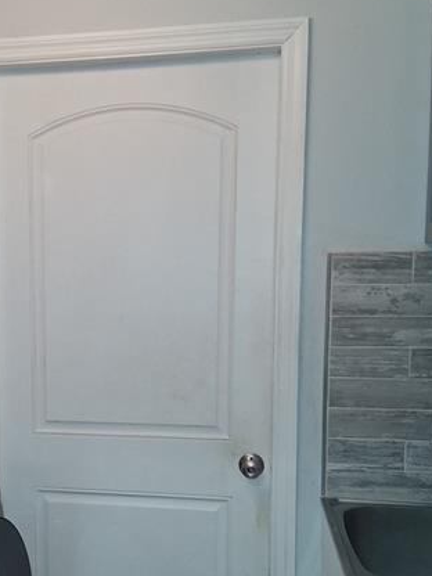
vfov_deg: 39.4
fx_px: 799
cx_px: 73
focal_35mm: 48
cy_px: 356
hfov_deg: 29.4
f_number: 1.8
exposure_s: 1/60
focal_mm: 3.98
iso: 320
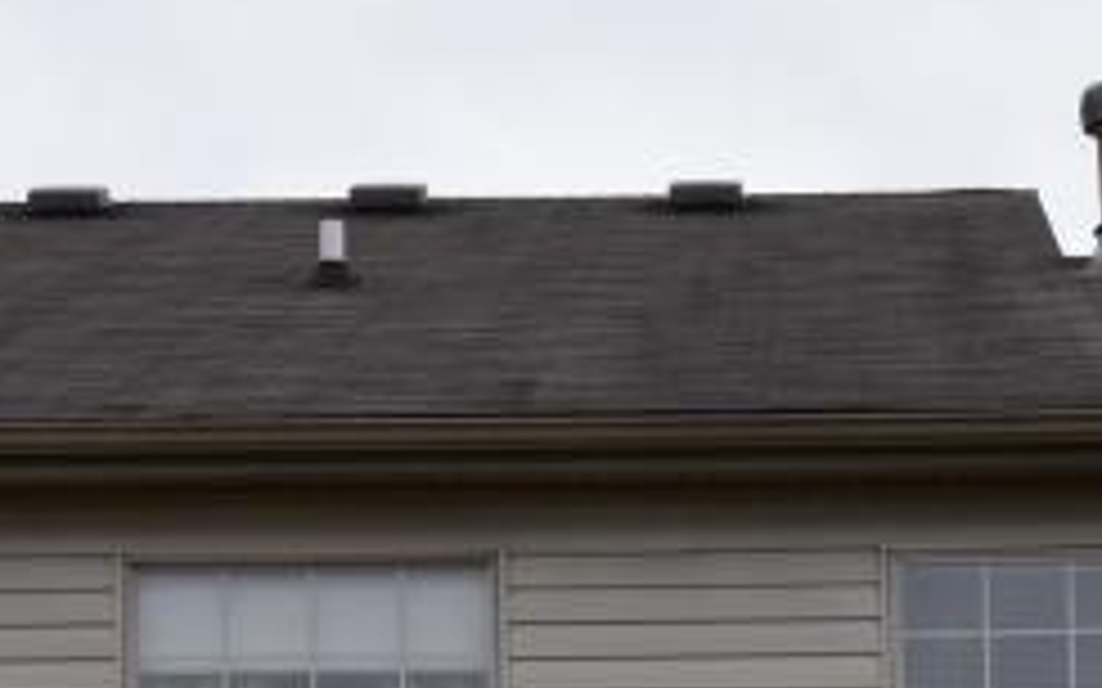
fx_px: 4744
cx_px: 895
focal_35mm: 158
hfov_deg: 13.2
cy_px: 1623
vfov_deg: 7.7
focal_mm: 22
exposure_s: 1/250
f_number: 10
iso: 400
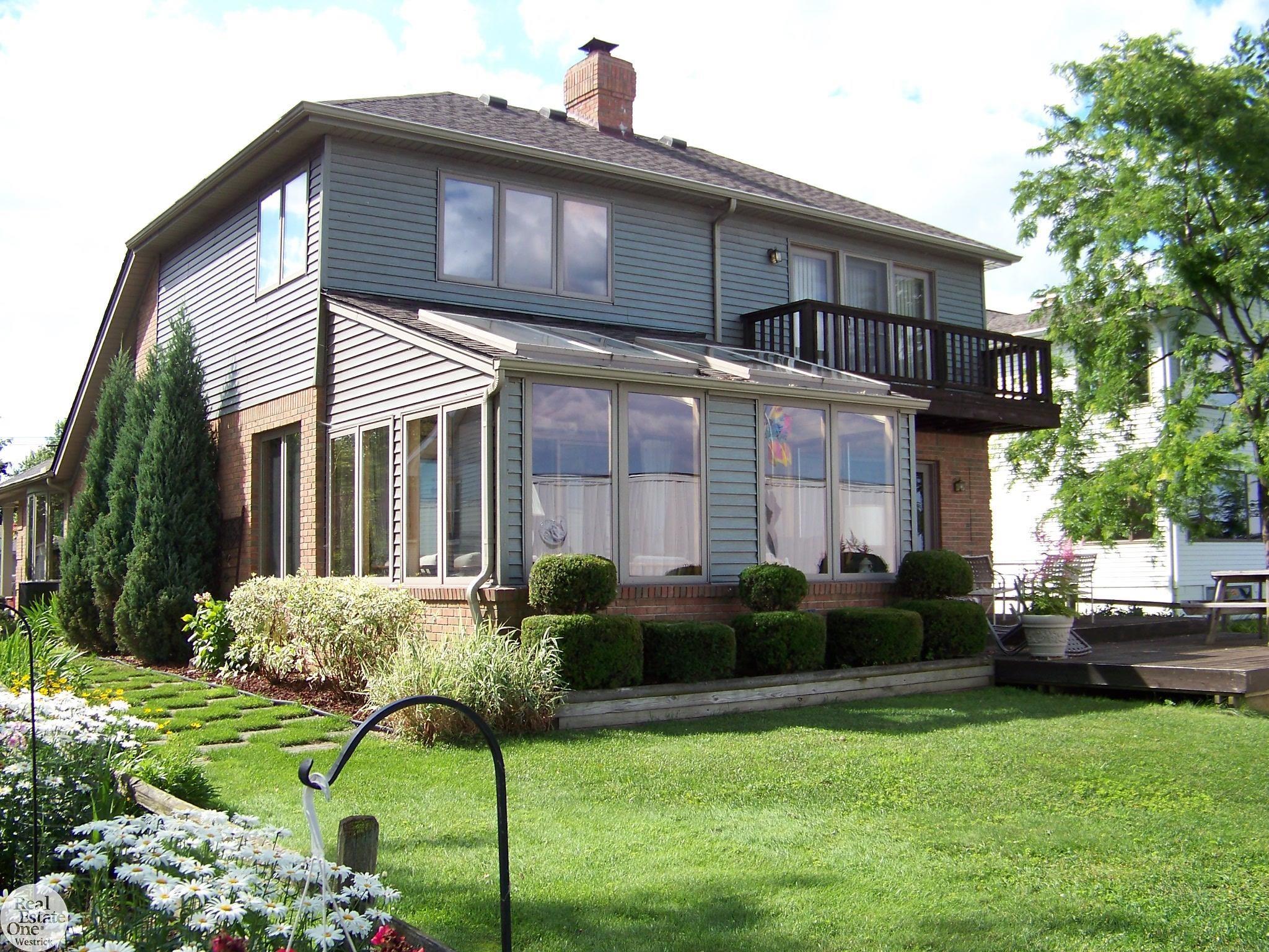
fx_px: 1320
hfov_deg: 51.4
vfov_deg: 39.7
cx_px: 634
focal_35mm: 36
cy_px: 476
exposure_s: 1/400
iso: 64
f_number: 2.8
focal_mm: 5.85
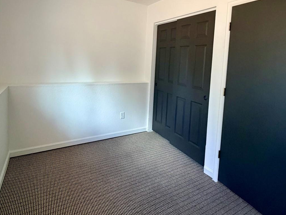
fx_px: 182
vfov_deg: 59.8
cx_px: 155
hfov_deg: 76.2
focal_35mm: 22
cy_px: 73
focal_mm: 2.22
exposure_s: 1/116
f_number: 2.2
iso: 320
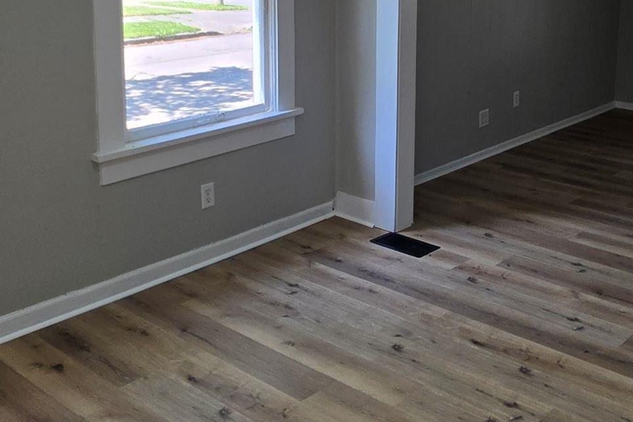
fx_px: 756
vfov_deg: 30.2
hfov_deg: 44.9
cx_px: 410
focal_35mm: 43
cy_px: 69
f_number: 1.9
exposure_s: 1/251
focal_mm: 2.2
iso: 32
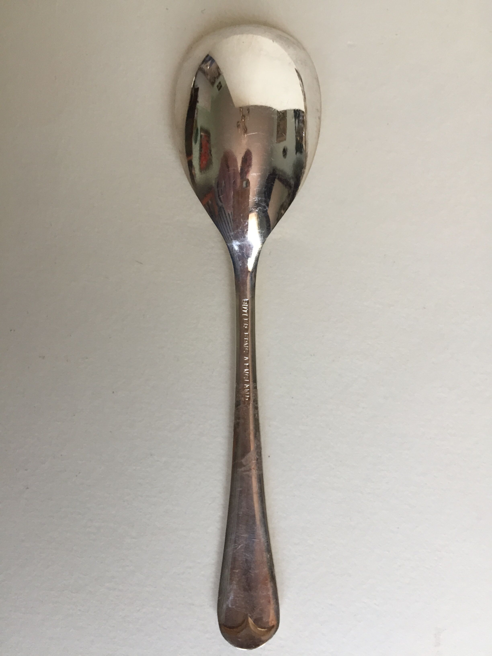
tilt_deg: -88.6
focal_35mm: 29
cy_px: 328
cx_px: 246
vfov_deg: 61.7
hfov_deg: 48.2
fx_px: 550
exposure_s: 1/30
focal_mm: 4.15
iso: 64
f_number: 2.2
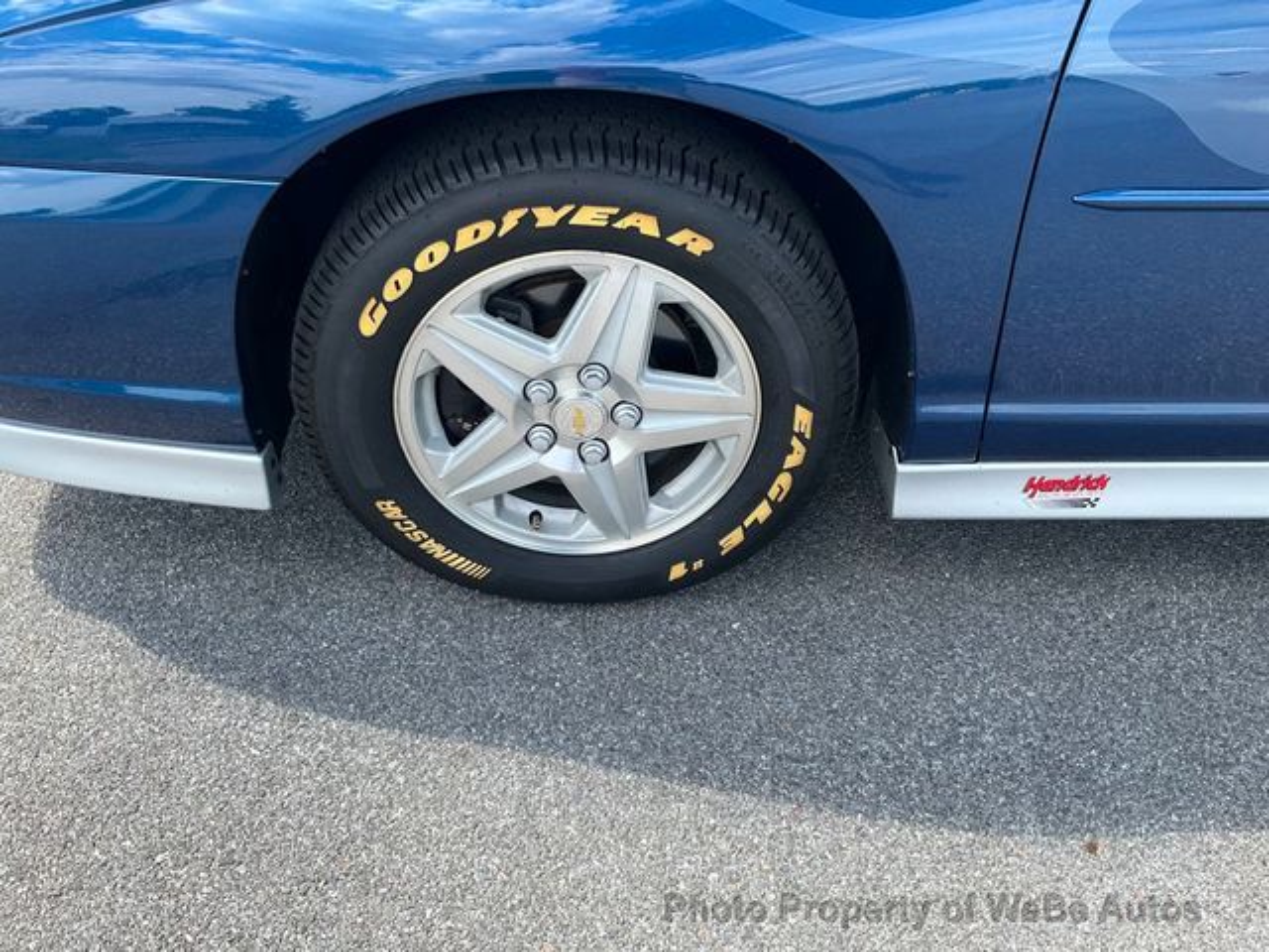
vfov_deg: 48.2
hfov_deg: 61.7
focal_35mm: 29
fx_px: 1063
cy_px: 476
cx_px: 634
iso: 25
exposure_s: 1/432
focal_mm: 3
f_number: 1.8
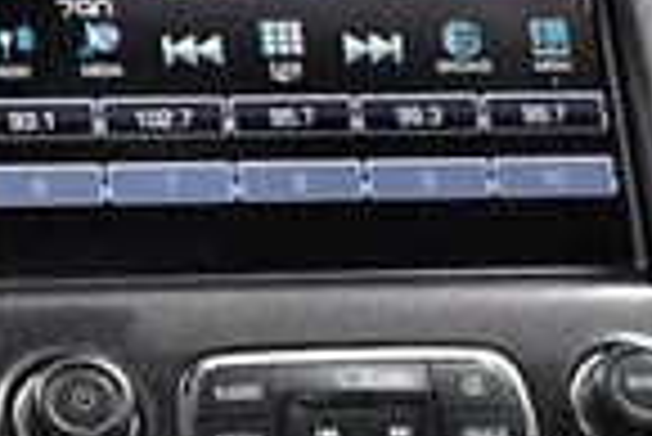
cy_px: 533
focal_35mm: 150
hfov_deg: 13.2
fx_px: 2719
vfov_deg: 9.1
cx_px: -198
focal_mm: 23
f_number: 4
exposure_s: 1/320
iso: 2500
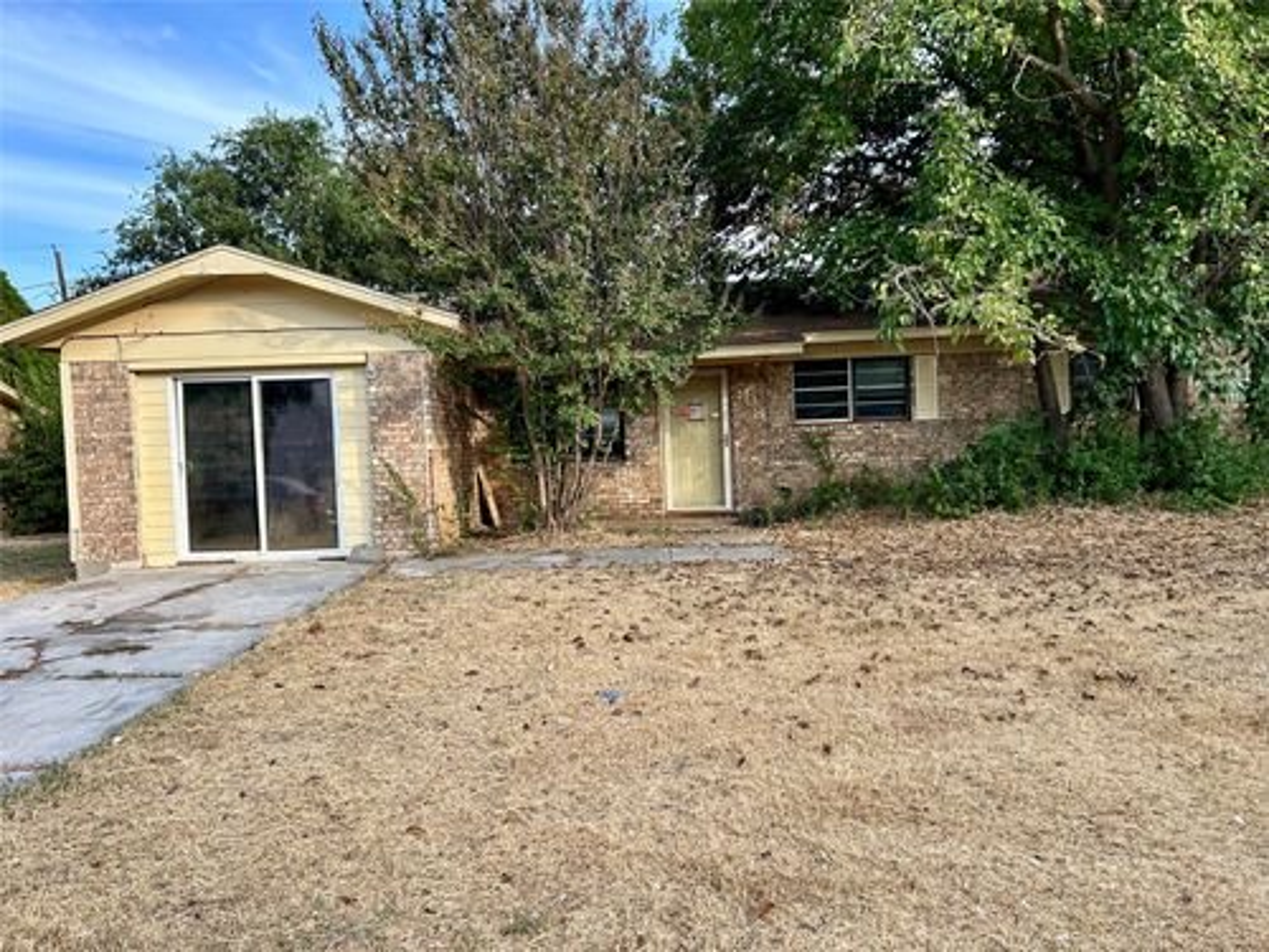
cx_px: 634
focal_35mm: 26
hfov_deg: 67.3
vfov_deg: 53.1
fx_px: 953
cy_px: 476
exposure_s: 1/803
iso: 50
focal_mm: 5.7
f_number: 1.5
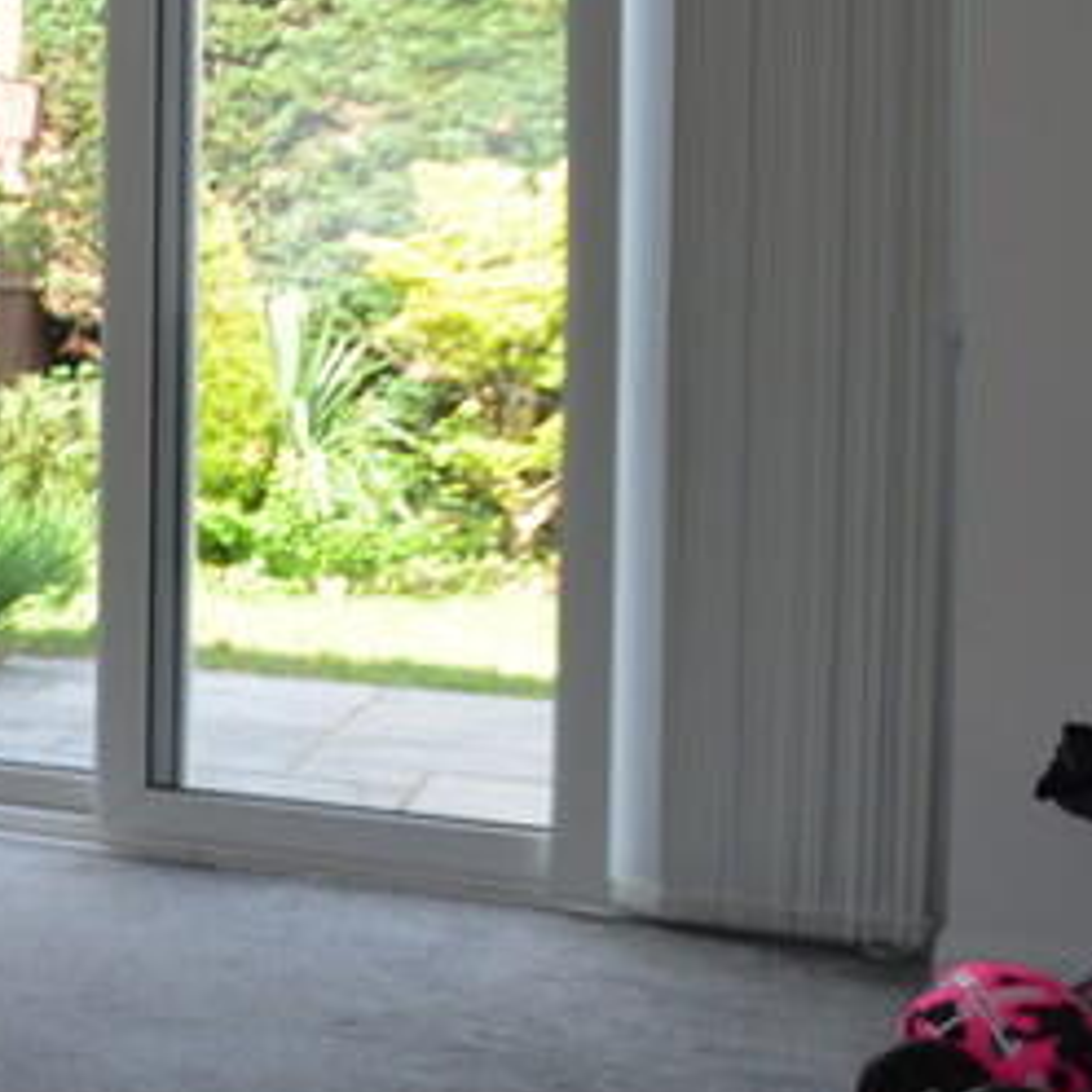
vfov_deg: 26.9
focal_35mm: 63
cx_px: -876
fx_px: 2248
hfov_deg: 19.9
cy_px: 255
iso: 250
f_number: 5.6
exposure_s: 1/125
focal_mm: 12
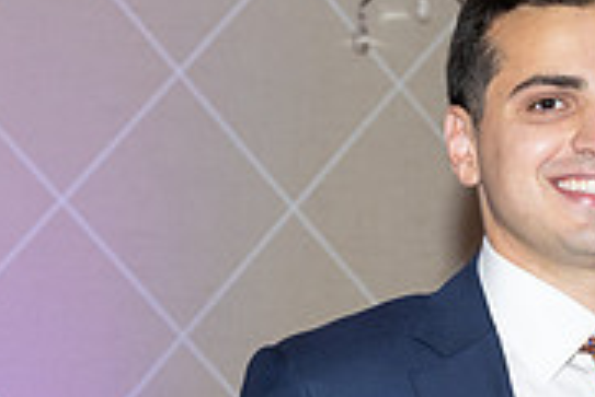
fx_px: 3077
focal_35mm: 186
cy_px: 389
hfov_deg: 10.8
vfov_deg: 7.4
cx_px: 779
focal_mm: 58
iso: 800
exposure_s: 1/100
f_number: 5.6
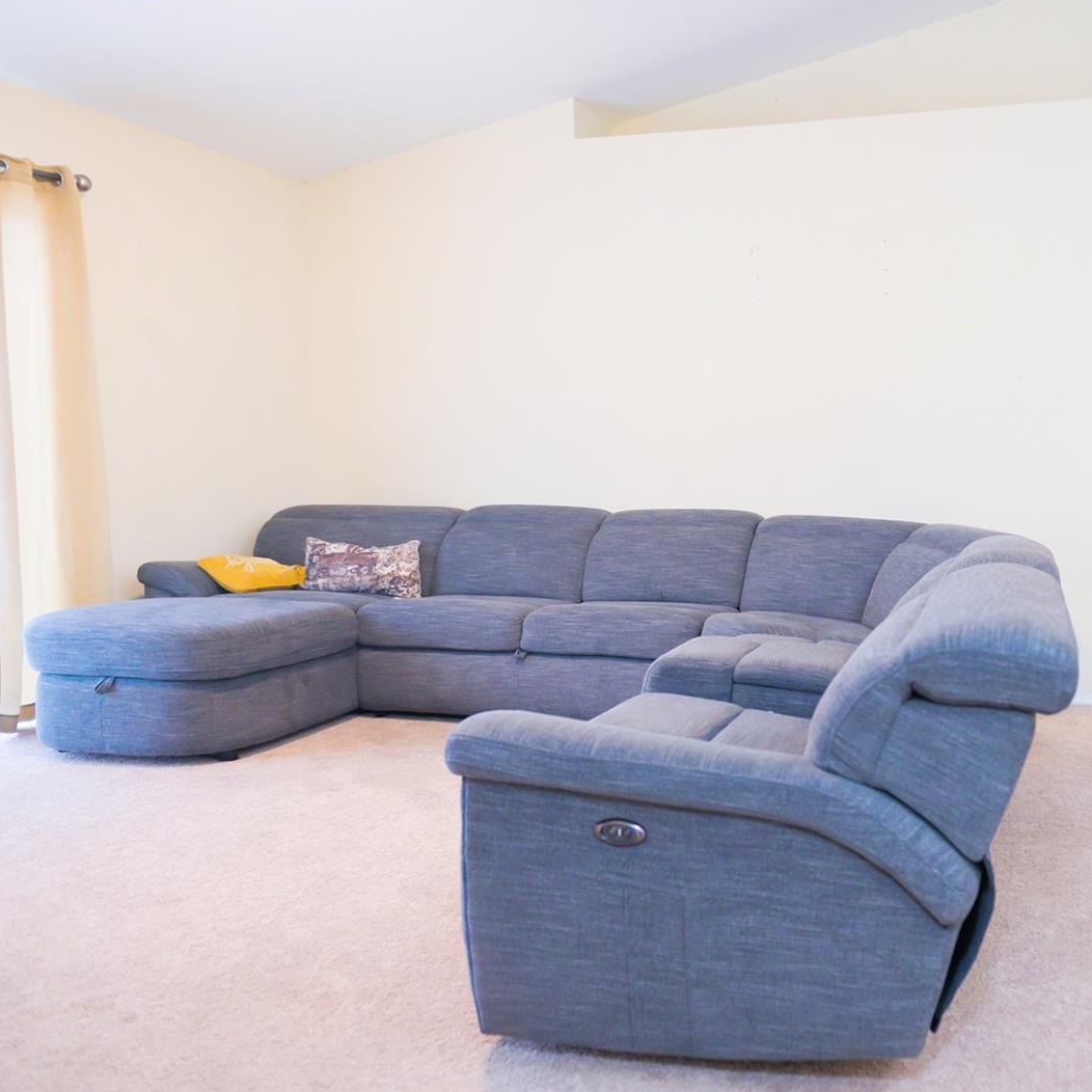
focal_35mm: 31
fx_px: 1106
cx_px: 792
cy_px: 543
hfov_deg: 50.8
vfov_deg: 52.5
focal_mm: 24
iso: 1600
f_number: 2.8
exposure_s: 1/80
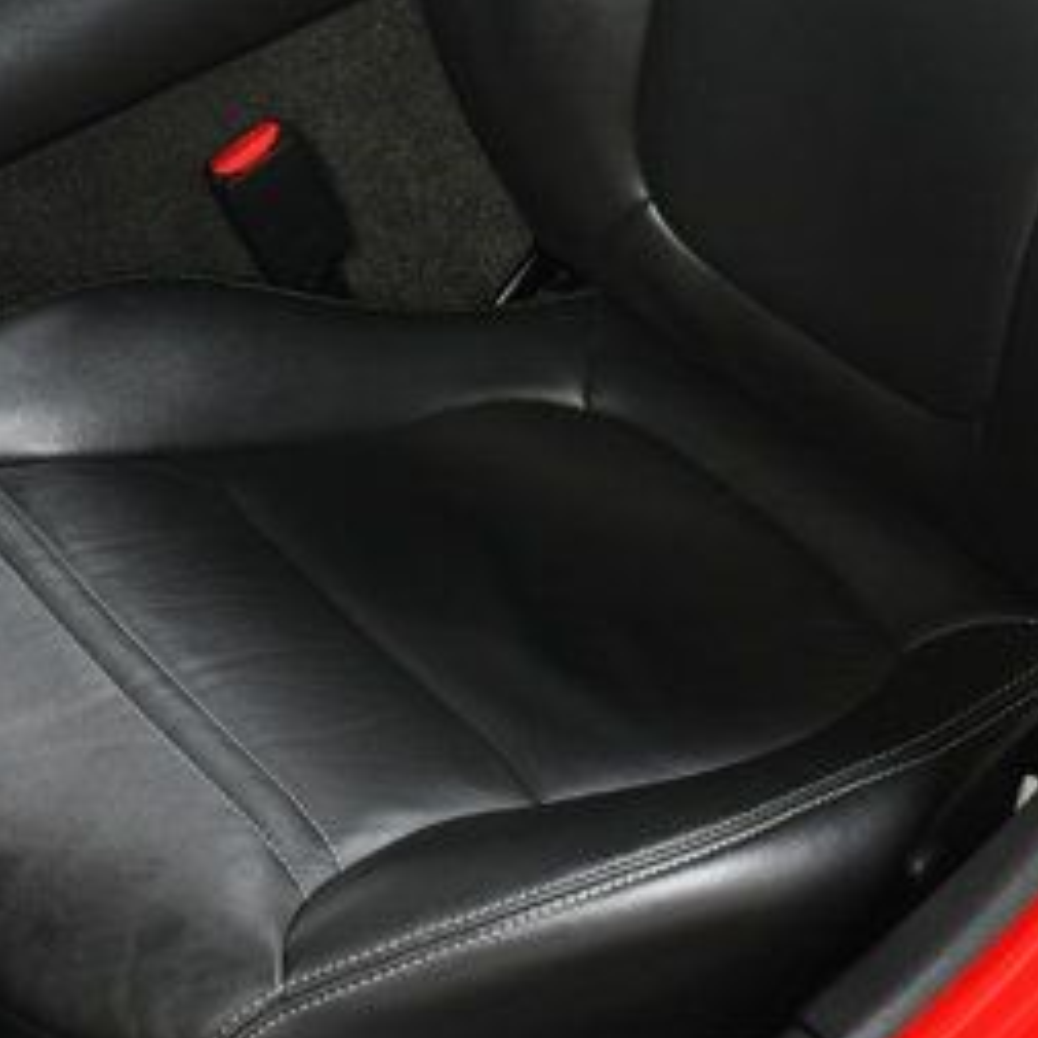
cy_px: -148
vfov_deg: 16.3
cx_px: 607
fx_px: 3494
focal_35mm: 103
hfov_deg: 16.9
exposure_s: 1/160
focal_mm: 20
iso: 100
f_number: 5
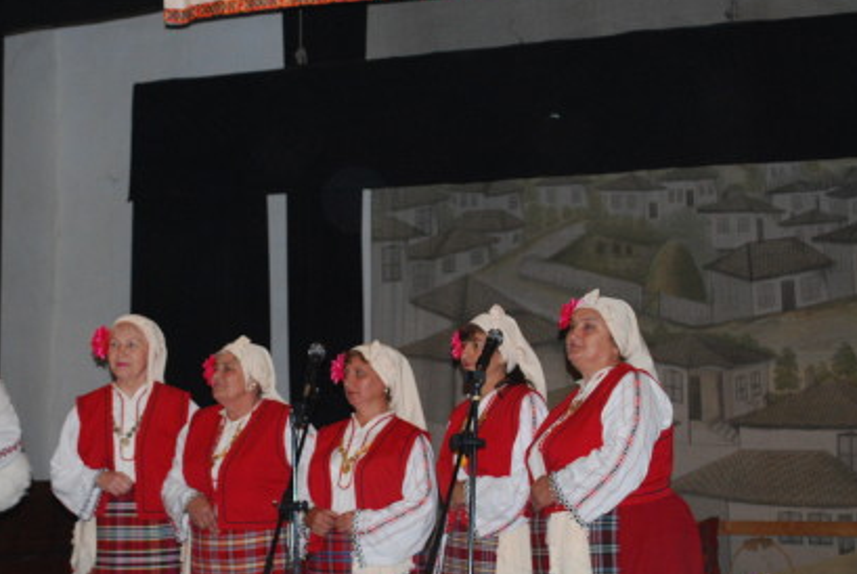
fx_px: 2074
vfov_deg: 15.8
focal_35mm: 87
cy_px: 246
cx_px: 317
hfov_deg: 23.3
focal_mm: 36
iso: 800
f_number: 5.3
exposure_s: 1/60
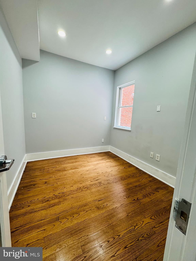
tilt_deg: -7.7
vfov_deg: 102.1
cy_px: 130
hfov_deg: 85.7
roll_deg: -1.7
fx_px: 106
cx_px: 98
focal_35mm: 14
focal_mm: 2.22
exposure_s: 1/120
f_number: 2.2
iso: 200
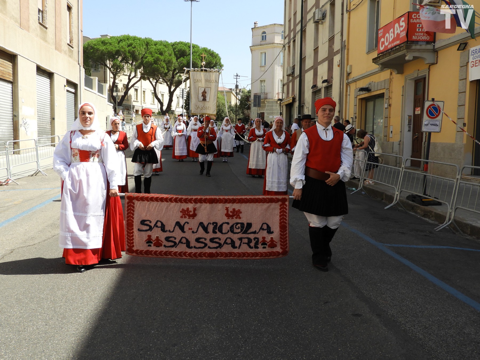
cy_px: 180
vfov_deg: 42.9
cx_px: 240
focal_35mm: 33
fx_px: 458
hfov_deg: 55.4
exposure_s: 1/640
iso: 100
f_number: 3.6
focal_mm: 5.9
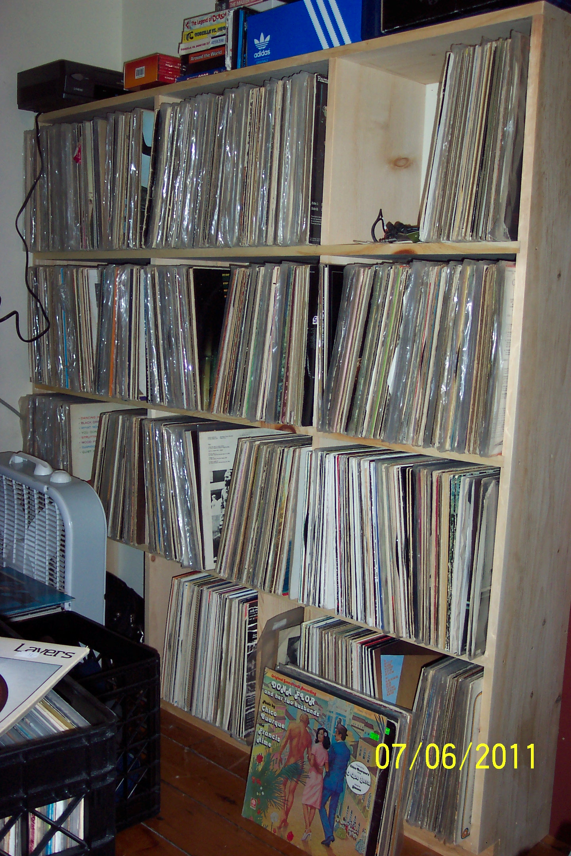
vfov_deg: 50.7
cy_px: 428
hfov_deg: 35.1
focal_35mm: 38
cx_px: 286
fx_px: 904
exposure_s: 1/30
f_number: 2.8
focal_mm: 8
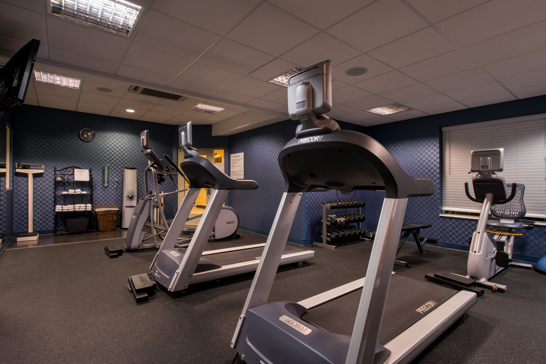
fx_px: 273
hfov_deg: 90.0
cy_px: 182
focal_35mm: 18
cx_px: 273
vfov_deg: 67.4
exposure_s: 1/1.67
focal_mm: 18
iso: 400
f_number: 13
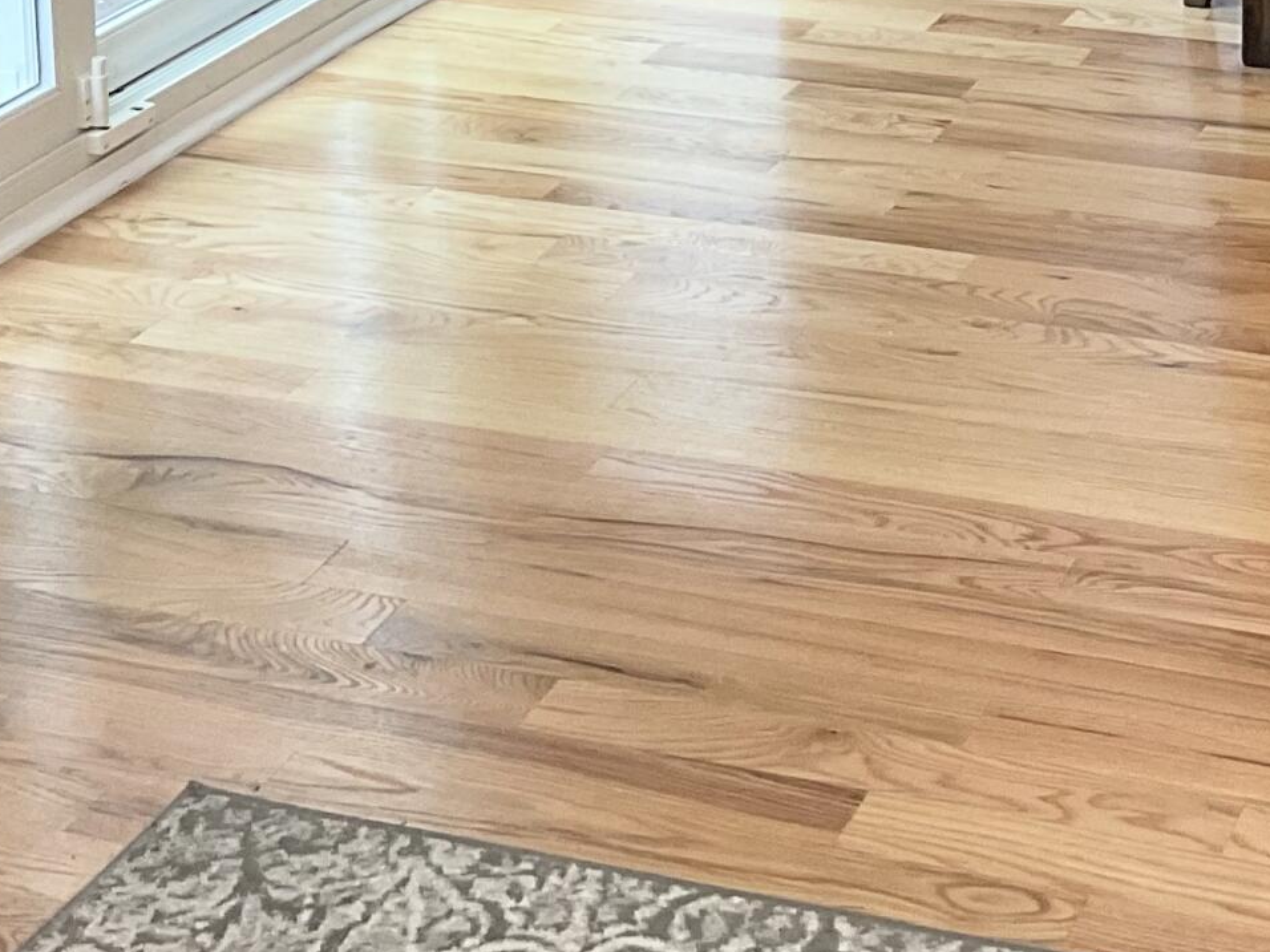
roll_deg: -0.5
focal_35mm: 91
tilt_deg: -10.6
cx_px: 1016
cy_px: -458
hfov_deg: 21.3
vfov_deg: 15.1
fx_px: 3339
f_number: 1.8
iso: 40
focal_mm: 3
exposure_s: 1/60
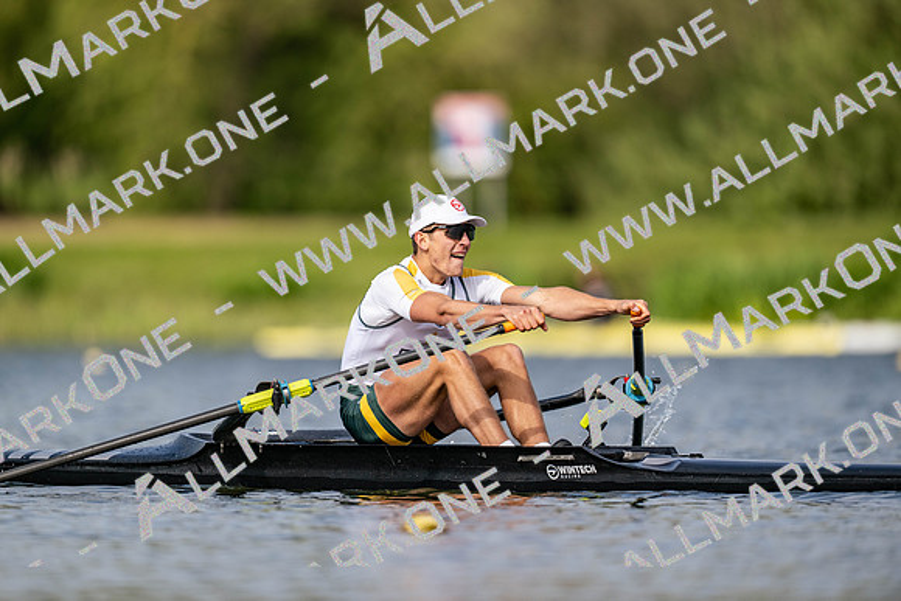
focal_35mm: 600
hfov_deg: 3.4
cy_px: 300
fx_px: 15019
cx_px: 450
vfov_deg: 2.3
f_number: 4
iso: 320
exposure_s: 1/2500
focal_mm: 600
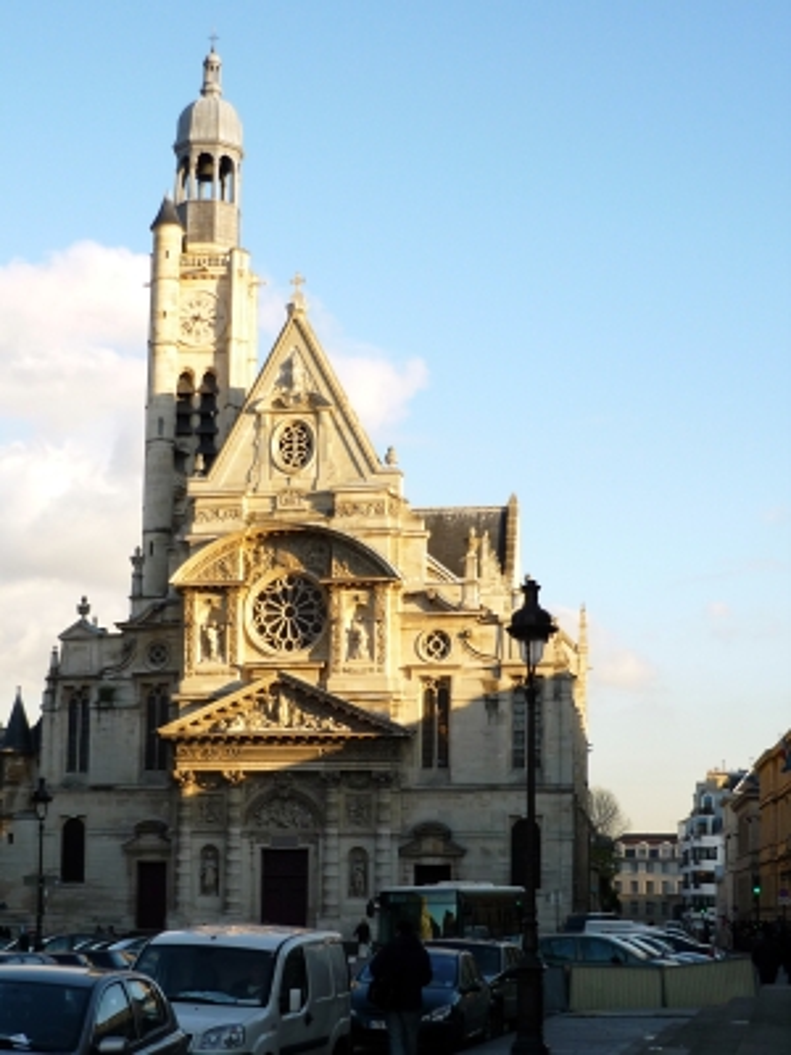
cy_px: 528
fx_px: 1341
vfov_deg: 42.9
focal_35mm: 44
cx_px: 396
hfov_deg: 32.9
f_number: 3
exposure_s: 1/320
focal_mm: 7.2
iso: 100
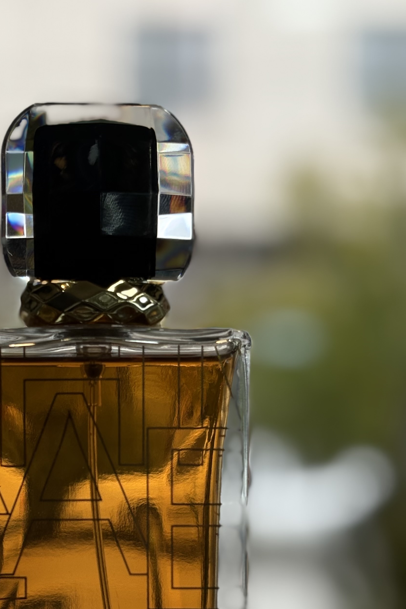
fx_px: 1471
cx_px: 69
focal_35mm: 87
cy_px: 485
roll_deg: -0.7
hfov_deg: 15.6
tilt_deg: -1.5
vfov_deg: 23.1
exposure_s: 1/694
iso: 32
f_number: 1.6
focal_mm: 5.96
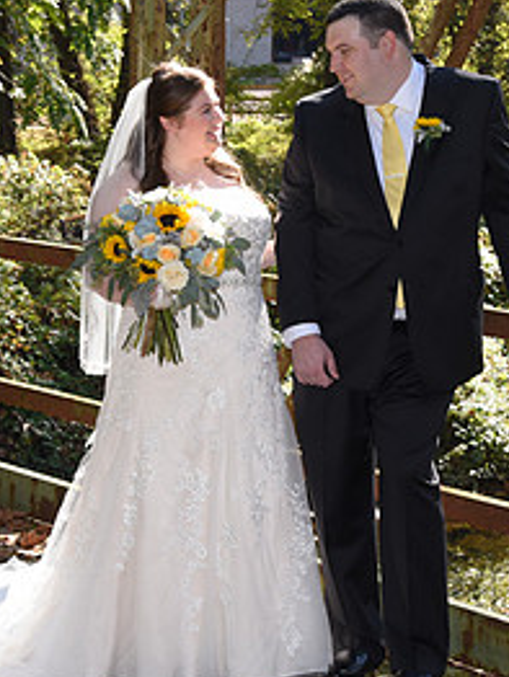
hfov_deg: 12.7
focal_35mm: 117
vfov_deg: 16.8
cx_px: 266
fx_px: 2290
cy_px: 278
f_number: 9
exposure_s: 1/200
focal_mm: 55
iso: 640
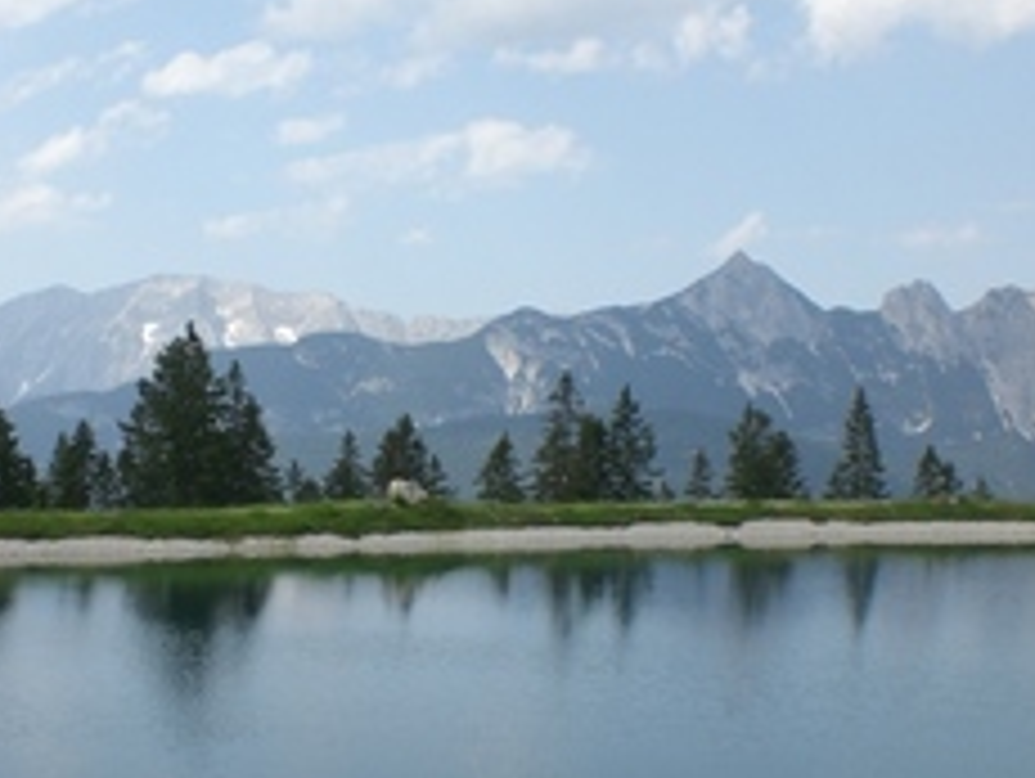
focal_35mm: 66
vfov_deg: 22.1
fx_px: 1975
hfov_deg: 29.3
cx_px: 446
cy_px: 558
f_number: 4.4
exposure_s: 1/400
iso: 50
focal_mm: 6.3
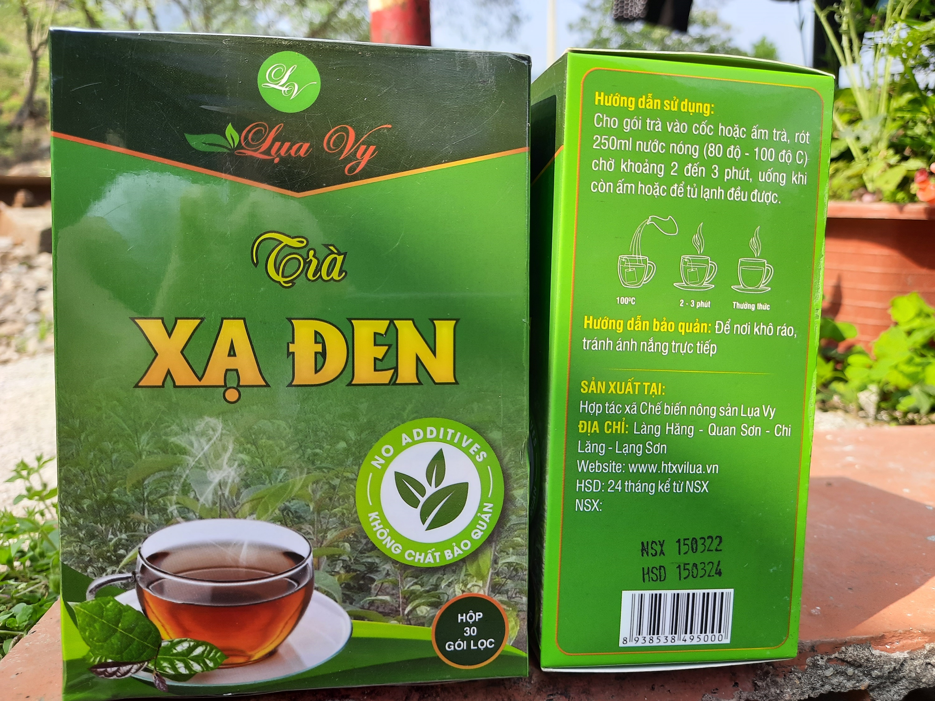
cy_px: 350
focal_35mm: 25
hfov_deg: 69.4
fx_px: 675
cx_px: 468
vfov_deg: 54.9
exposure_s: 1/217
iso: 20
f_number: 2
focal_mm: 4.6
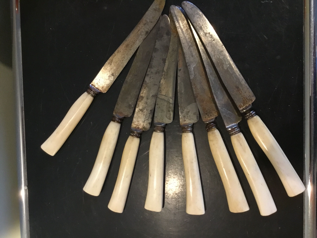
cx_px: 158
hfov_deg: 58.4
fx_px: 284
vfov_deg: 45.4
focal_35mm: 31
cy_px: 119
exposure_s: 1/17
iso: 250
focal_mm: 3.3
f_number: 2.4
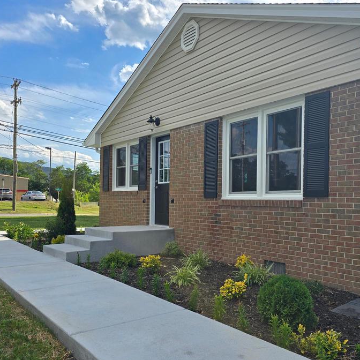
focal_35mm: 31
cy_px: 194
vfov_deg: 52.5
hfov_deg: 52.4
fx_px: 365
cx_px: 200
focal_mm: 6.3
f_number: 1.7
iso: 12
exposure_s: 1/809
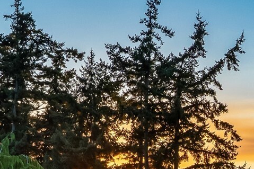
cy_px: 285
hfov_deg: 16.3
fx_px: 875
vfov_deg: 10.5
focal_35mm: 124
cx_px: 220
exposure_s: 1/160
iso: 400
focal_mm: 23.5
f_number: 9
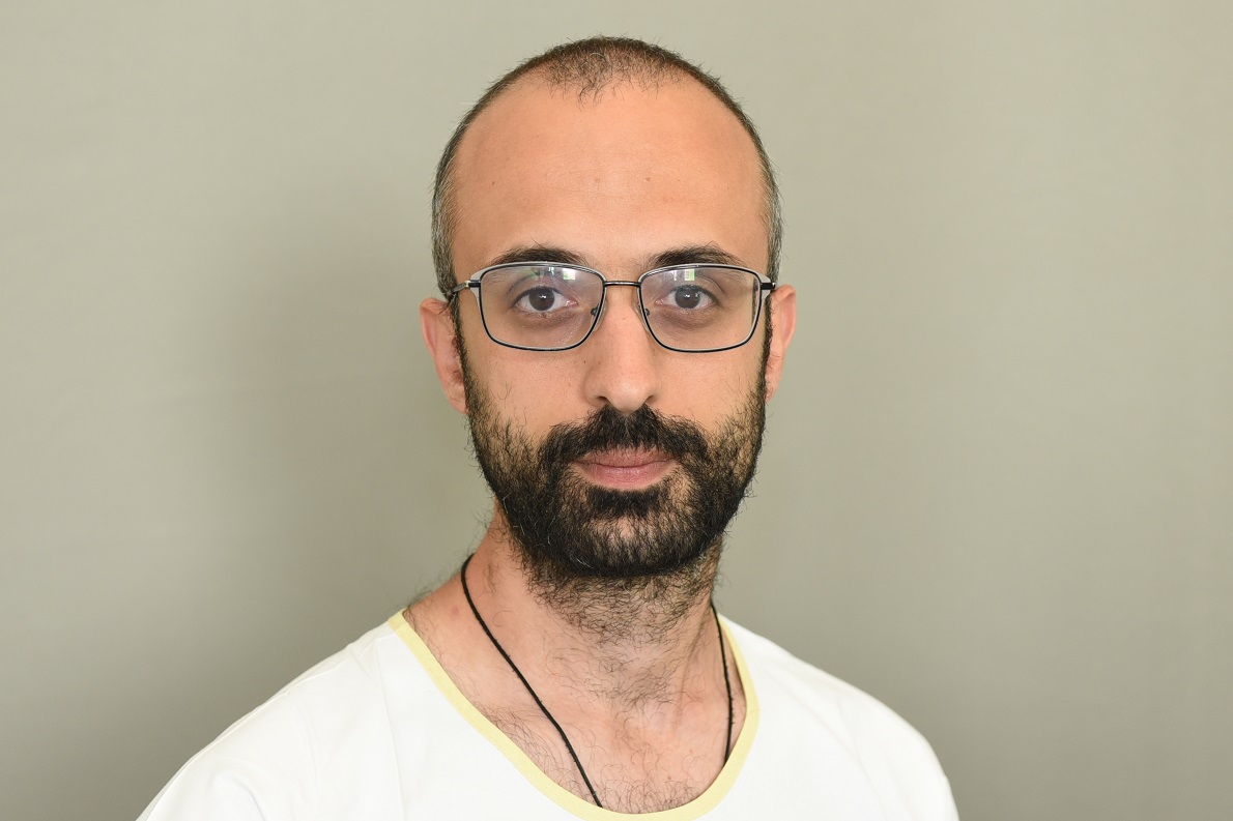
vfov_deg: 21.9
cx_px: 616
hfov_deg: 32.4
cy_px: 410
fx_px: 2123
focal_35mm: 62
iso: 1000
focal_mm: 62
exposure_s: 1/200
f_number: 4.5
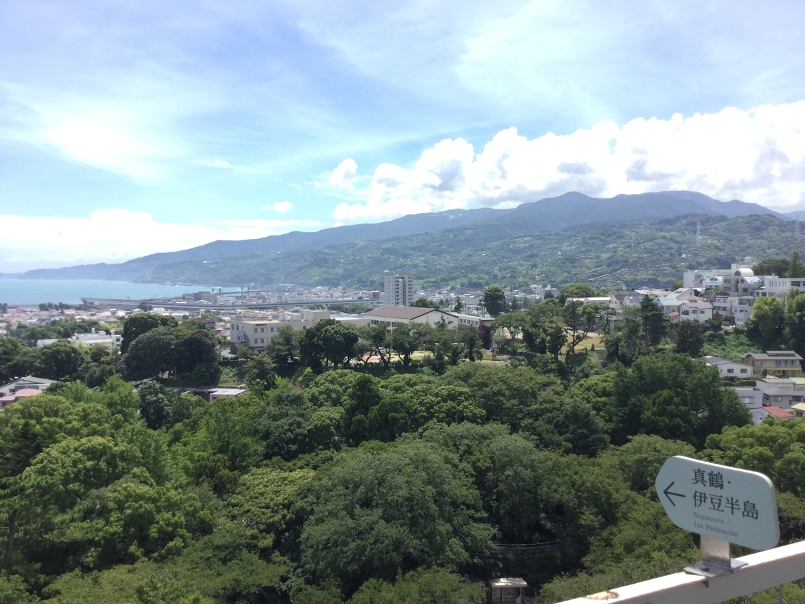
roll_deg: -1.4
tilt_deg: -2.8
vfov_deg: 45.4
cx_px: 402
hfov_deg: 58.4
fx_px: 721
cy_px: 302
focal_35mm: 31
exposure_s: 1/715
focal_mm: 3.3
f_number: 2.4
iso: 25
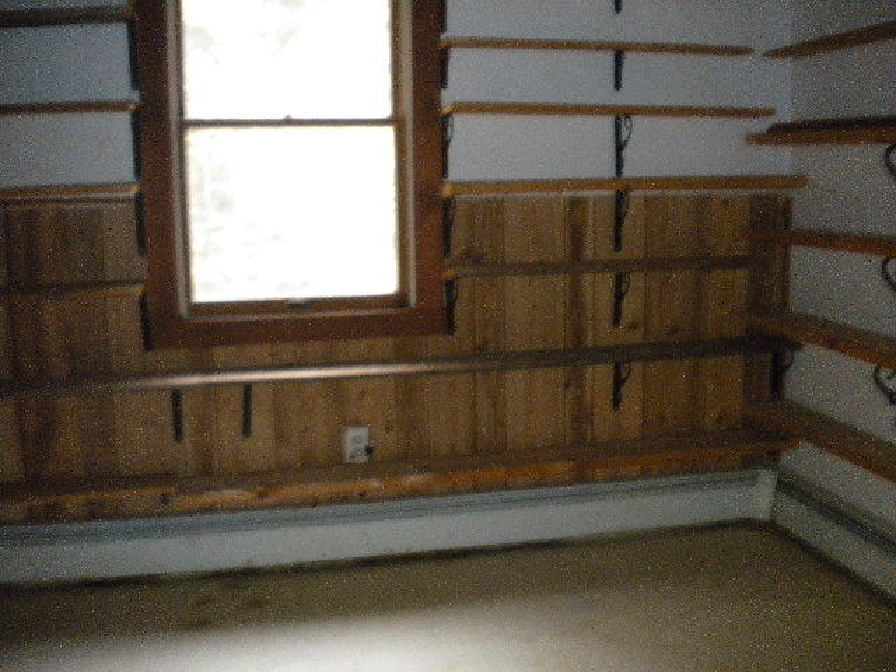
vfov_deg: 40.7
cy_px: 336
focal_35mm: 35
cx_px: 448
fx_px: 906
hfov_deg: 52.6
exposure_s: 1/30
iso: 800
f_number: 3.1
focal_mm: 6.3
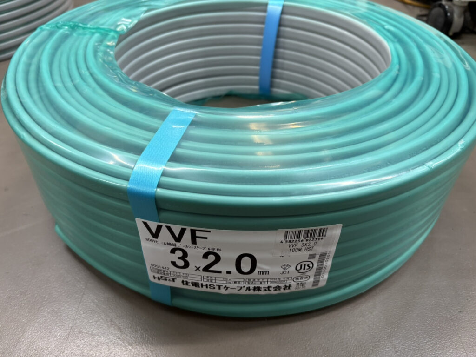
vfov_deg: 53.1
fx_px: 358
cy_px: 178
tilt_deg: -42.4
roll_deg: -0.1
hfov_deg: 67.3
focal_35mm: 26
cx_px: 238
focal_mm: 5.96
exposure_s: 1/50
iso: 125
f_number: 1.6
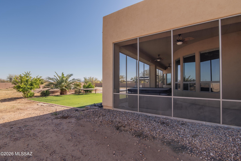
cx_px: 120
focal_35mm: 16
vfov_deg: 73.7
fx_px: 107
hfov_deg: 96.8
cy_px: 80
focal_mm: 16
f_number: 18
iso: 100
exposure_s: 1/30
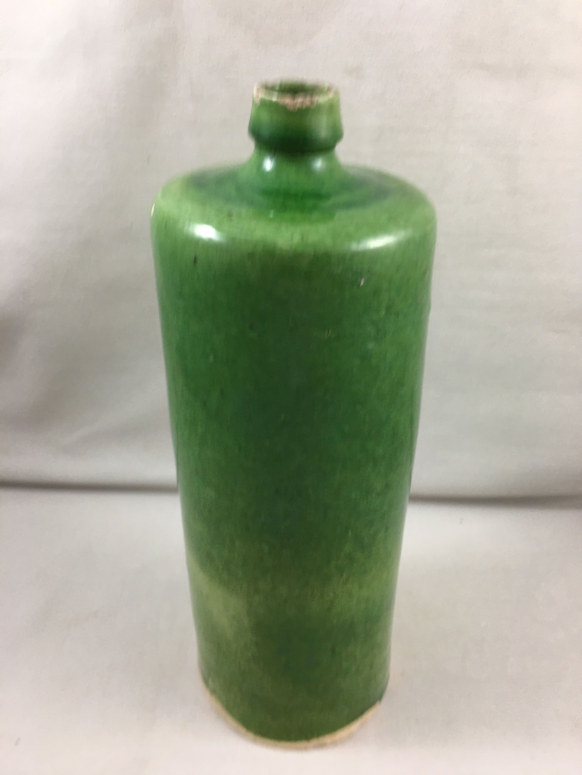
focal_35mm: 29
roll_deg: -1.9
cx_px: 291
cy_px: 388
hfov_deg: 48.2
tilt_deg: -29.5
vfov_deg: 61.7
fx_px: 650
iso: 40
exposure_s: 1/33
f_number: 2.2
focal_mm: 4.15
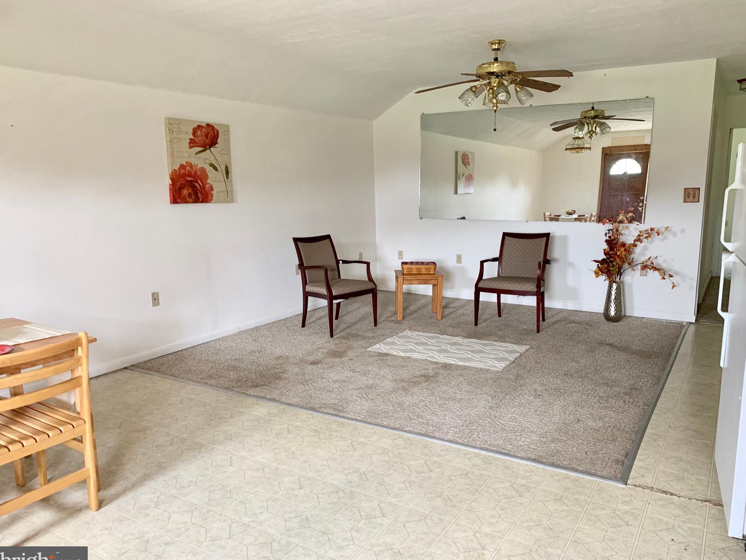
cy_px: 287
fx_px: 582
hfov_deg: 65.3
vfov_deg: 51.3
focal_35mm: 27
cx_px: 381
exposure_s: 1/60
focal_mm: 4.25
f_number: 1.8
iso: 160
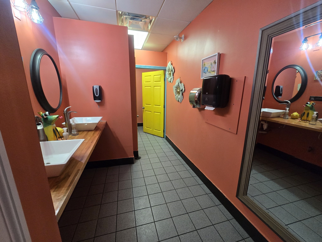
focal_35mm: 13
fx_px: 121
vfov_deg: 89.9
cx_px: 161
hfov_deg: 106.2
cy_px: 121
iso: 400
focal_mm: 2.2
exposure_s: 1/60
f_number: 2.2
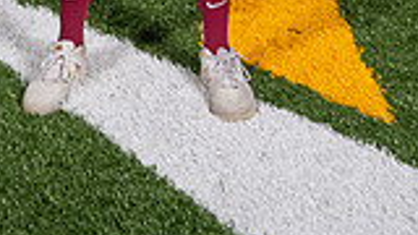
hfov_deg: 22.0
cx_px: 167
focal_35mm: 97
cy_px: -313
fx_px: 1075
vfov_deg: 10.8
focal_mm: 33
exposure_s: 1/200
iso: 200
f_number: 5.6
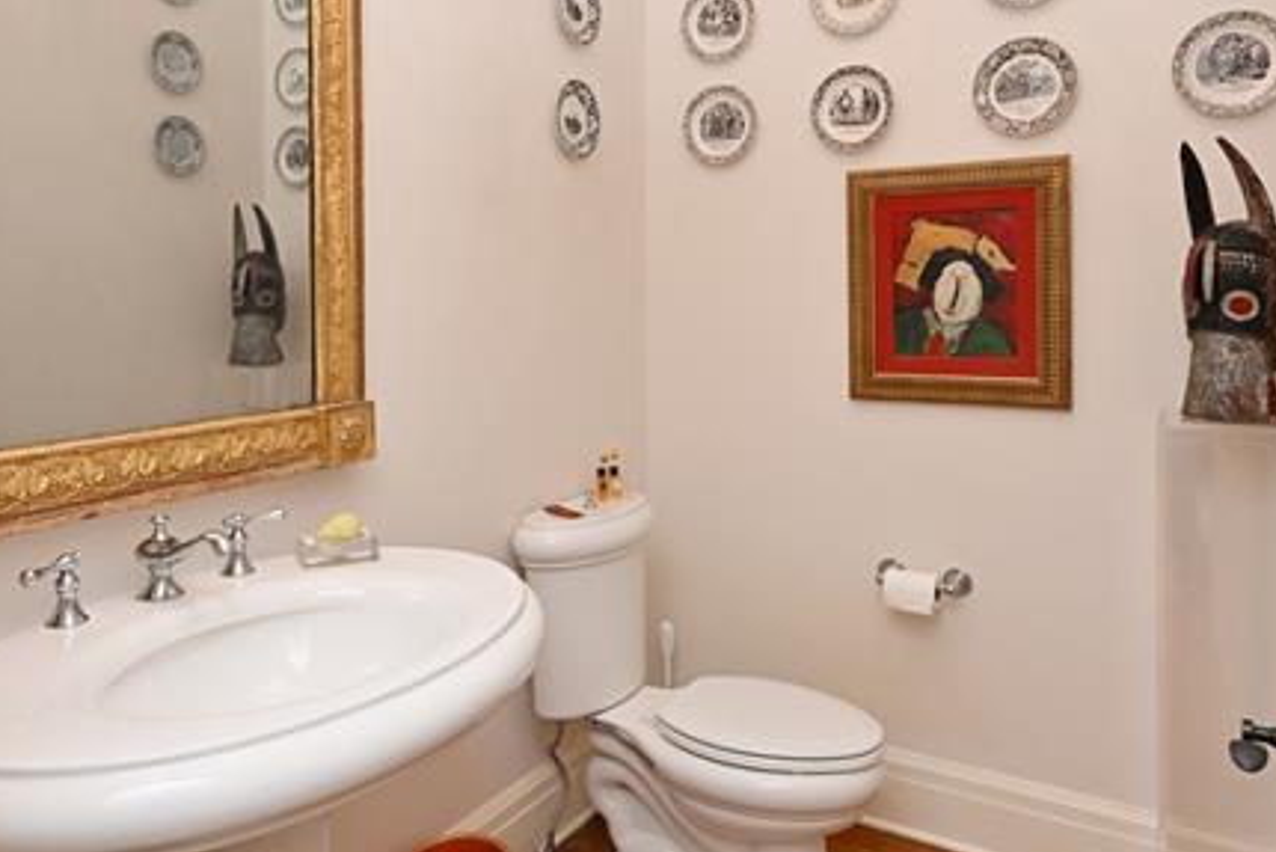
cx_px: 602
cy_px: 377
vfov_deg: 51.2
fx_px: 886
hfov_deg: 71.4
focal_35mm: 25
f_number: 10
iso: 800
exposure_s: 1/60
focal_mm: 14
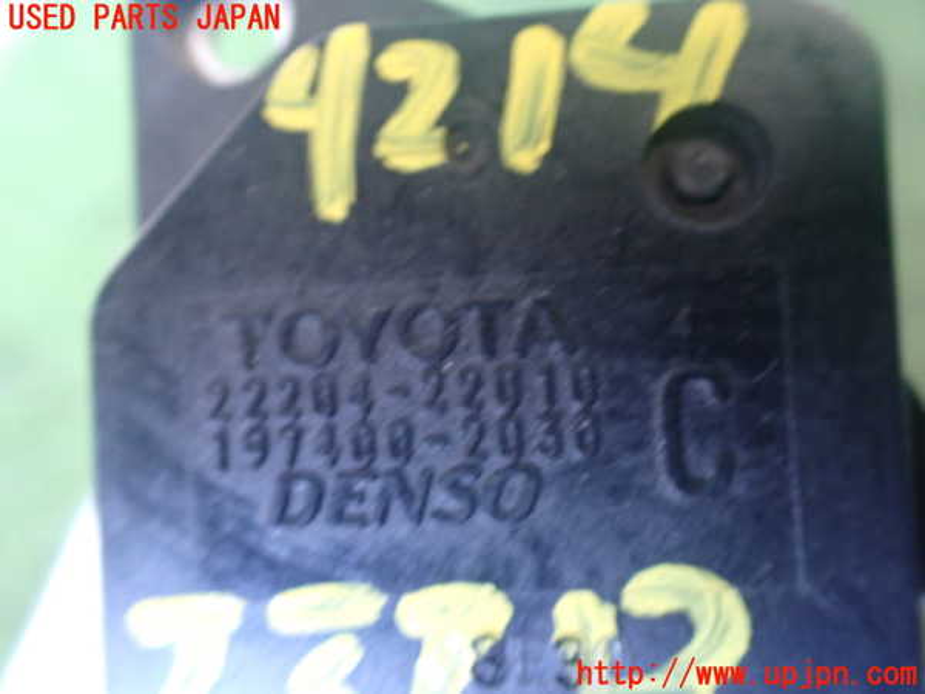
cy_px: 347
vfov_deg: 46.8
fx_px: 802
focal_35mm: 30
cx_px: 462
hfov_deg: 60.0
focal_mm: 5.4
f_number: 2.3
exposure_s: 1/30
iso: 800
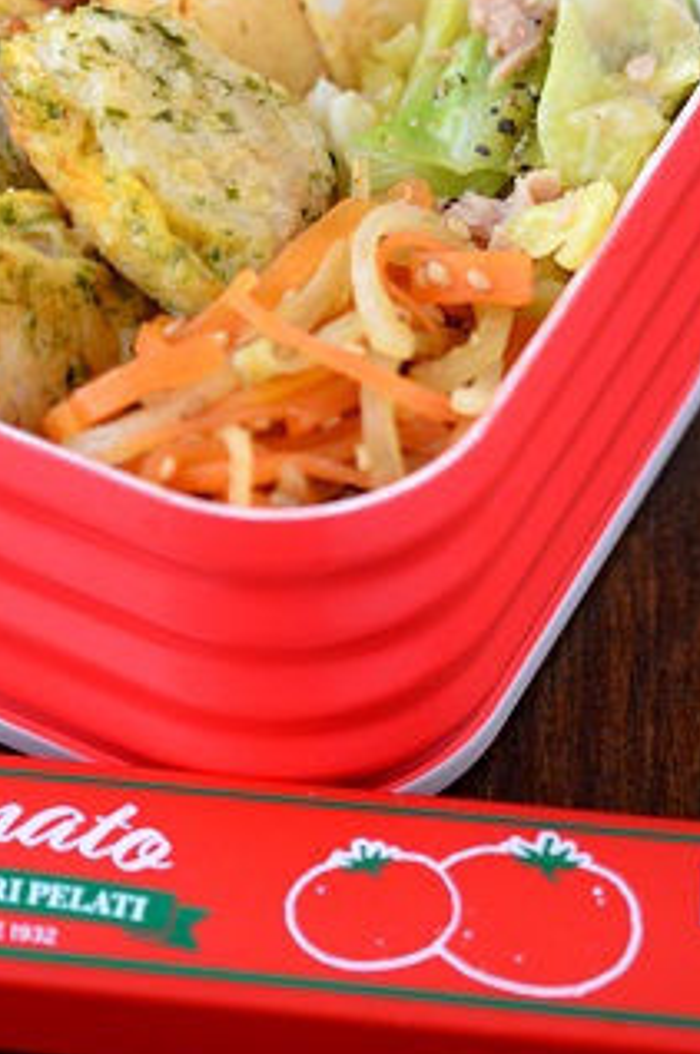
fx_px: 3862
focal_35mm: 132
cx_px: 18
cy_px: 66
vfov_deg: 15.3
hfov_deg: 10.3
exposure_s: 1/4
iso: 200
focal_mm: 40
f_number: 3
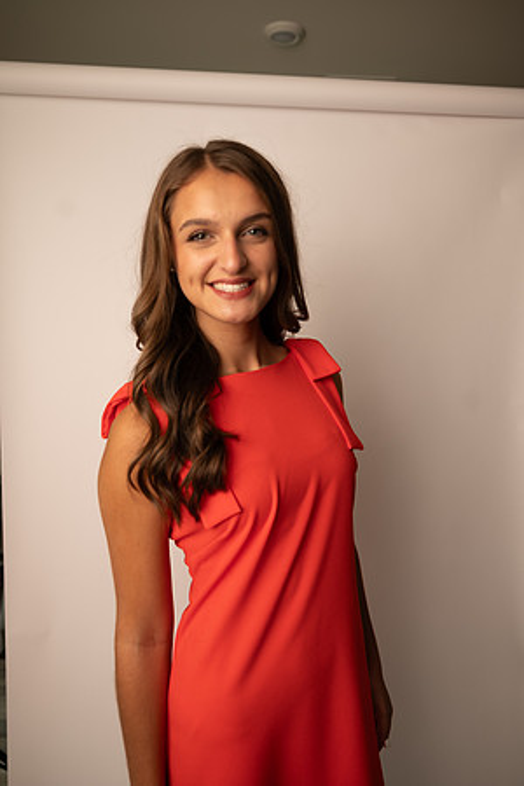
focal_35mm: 24
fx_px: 524
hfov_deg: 53.1
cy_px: 393
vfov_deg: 73.7
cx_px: 262
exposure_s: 1/160
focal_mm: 24
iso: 100
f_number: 3.2
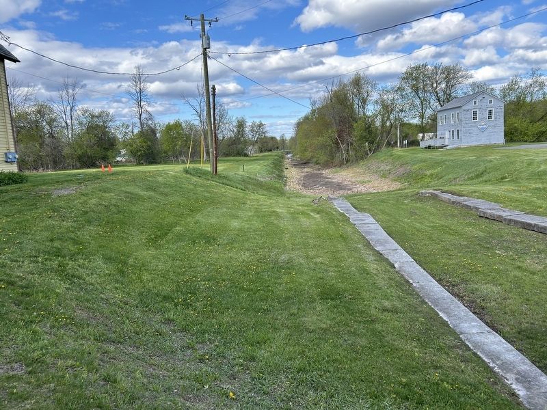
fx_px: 411
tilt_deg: -8.5
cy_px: 205
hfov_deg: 67.3
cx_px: 274
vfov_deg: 53.1
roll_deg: +4.0
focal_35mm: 26
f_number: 1.5
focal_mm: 5.7
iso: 50
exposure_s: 1/1838
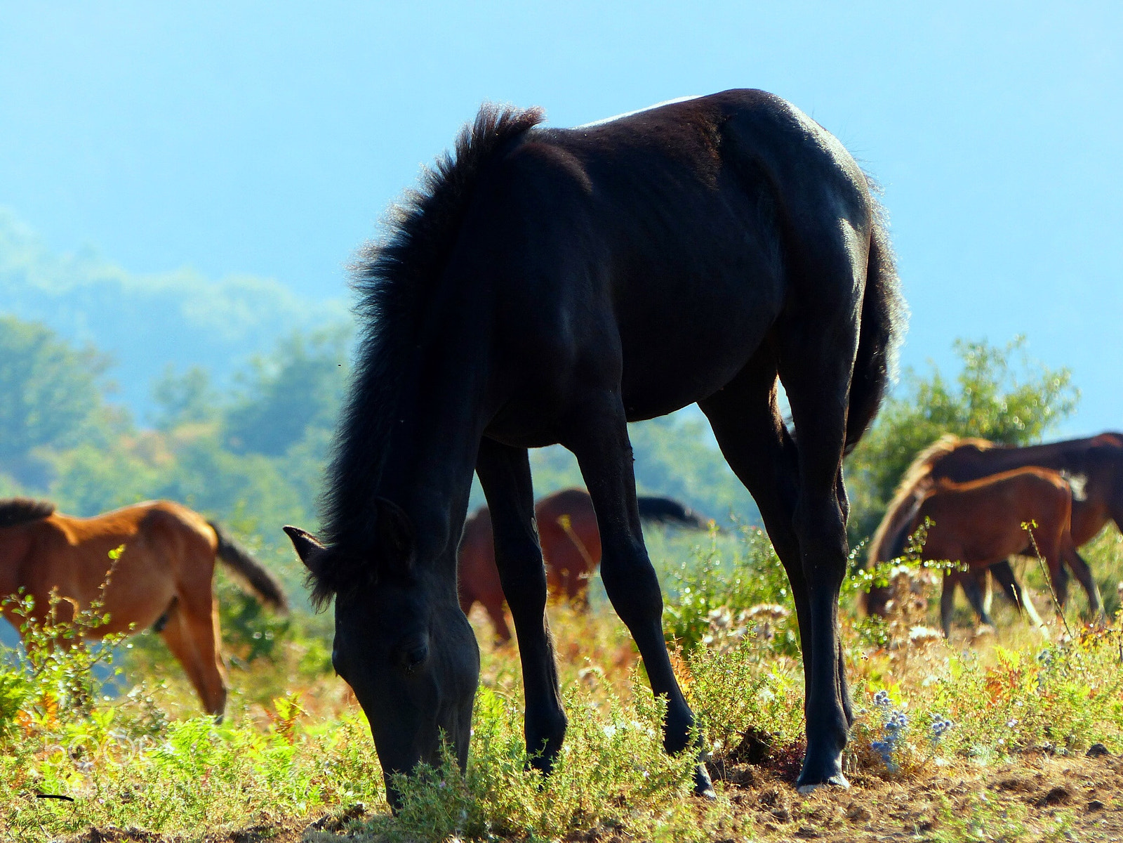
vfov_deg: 3.3
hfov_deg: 4.4
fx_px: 14664
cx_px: 562
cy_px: 422
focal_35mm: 452
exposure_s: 1/320
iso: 100
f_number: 4
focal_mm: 81.3
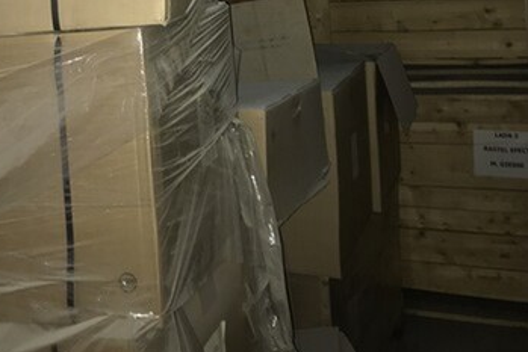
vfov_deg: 24.7
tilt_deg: +4.9
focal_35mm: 50
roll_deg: +2.2
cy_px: -56
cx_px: 221
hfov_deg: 39.5
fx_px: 734
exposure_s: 1/17
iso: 50
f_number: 1.8
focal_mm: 3.99
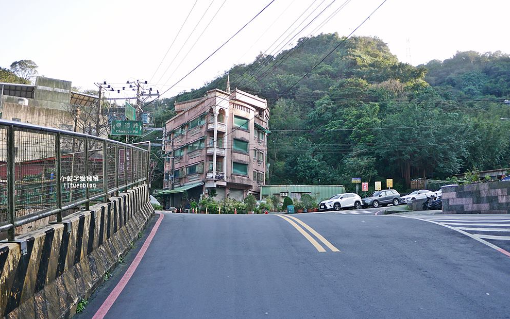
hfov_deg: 62.9
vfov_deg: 41.8
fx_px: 417
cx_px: 256
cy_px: 168
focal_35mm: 30
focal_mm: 14
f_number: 2.5
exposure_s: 1/500
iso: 200
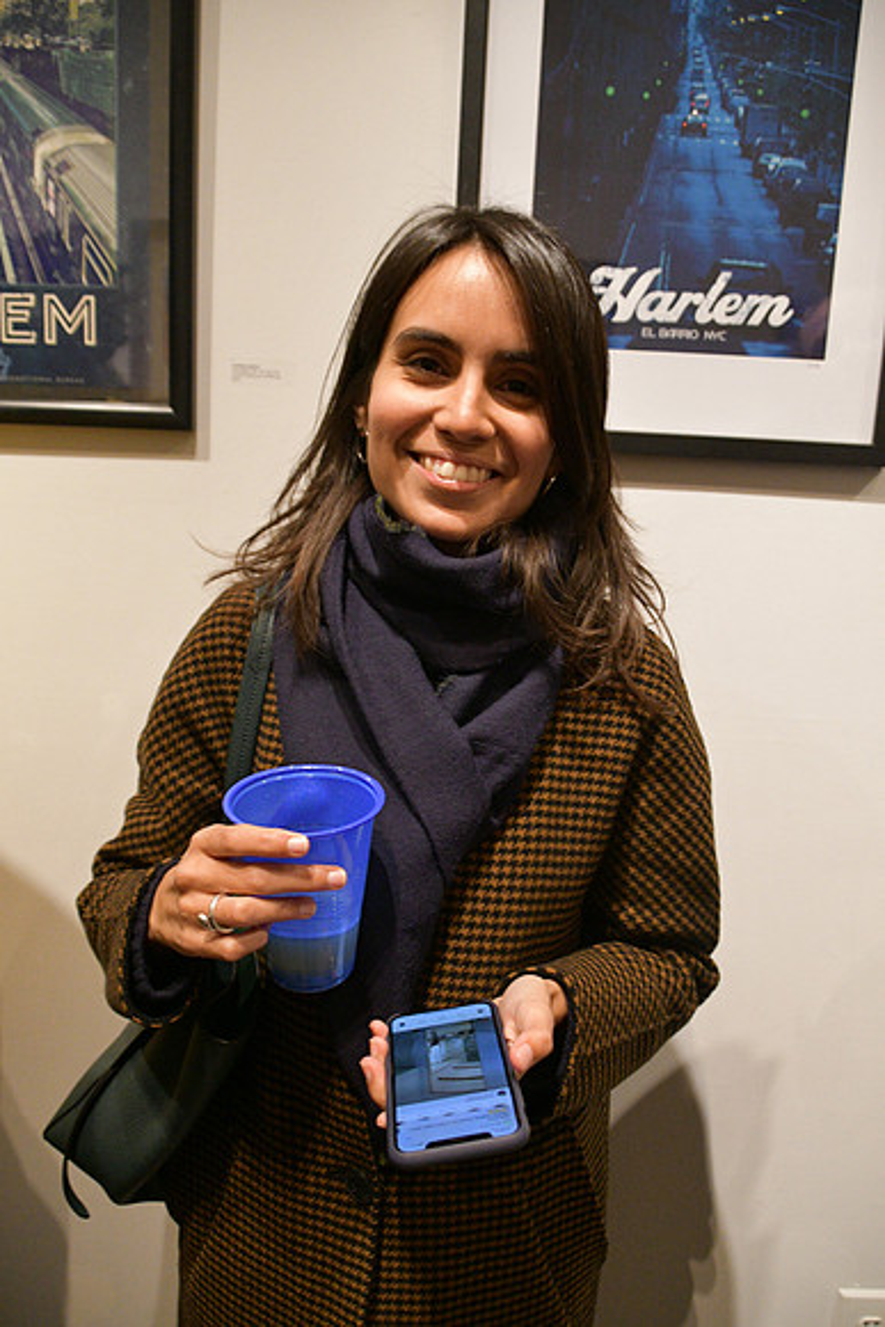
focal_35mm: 27
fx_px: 995
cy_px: 664
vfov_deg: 67.4
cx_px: 442
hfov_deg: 48.0
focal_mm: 18
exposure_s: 1/100
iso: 3200
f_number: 3.5
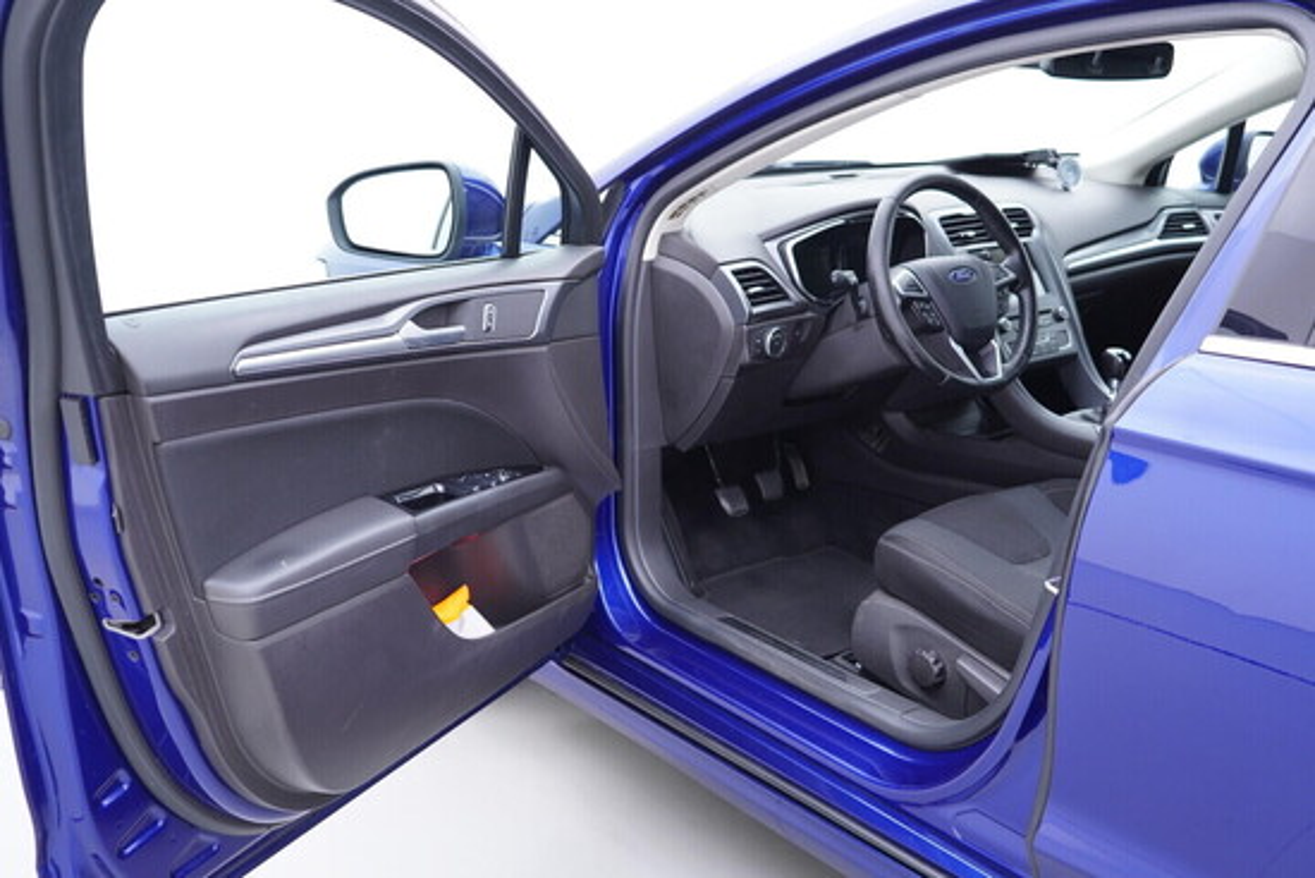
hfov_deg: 53.1
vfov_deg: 36.9
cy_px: 439
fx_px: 1315
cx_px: 658
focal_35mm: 36
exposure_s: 1/40
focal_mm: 24
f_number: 2.8
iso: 250
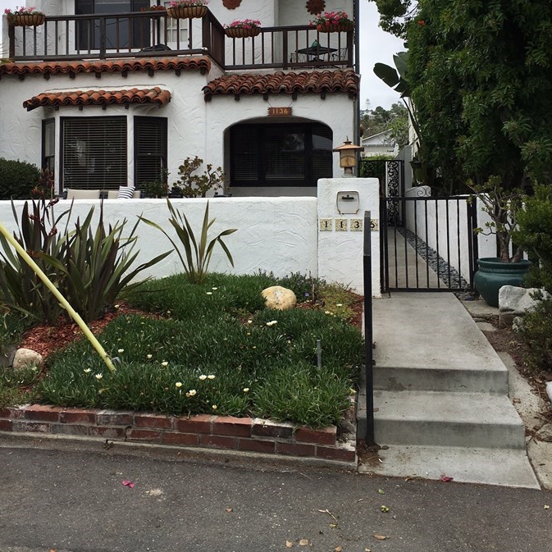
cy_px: 189
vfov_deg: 42.3
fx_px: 704
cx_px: 240
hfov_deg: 42.7
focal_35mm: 39
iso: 25
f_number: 2.2
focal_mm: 4.15
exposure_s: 1/2137
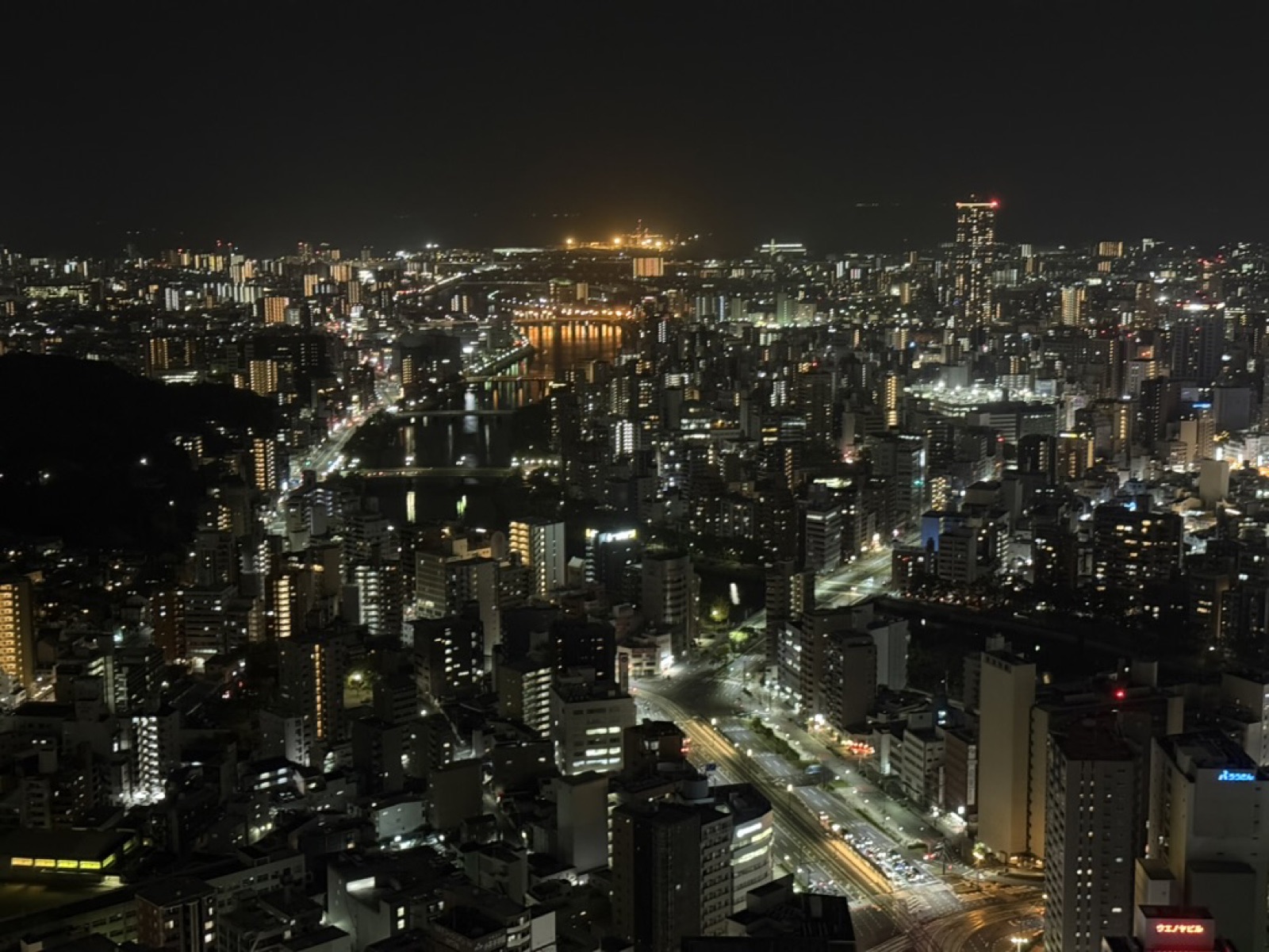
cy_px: 476
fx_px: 1760
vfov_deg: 30.3
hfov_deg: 39.7
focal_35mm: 48
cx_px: 634
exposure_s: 1/15
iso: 800
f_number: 1.78
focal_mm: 6.76
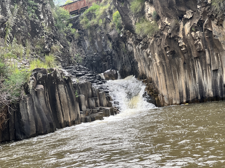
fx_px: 500
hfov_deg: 25.3
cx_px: 112
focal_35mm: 77
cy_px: 84
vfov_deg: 19.1
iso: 50
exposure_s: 1/121
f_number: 2.8
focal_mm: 9
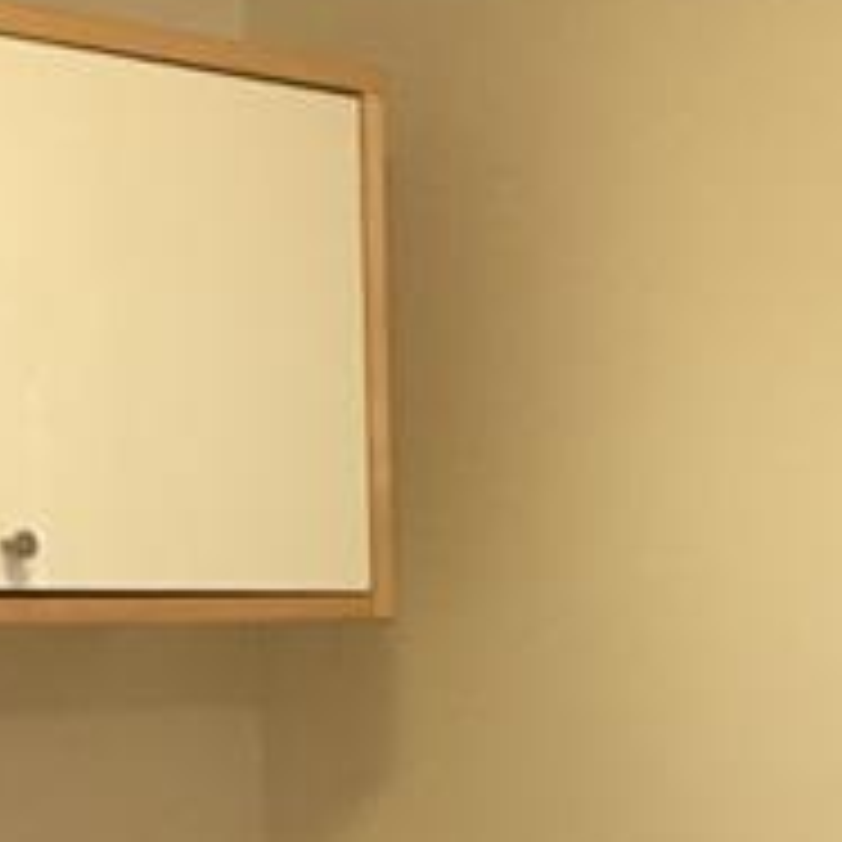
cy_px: 1301
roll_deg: +0.1
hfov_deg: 16.5
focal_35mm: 105
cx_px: 666
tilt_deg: -11.9
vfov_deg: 15.2
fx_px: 2890
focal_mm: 4.15
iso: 125
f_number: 2.2
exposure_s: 1/30
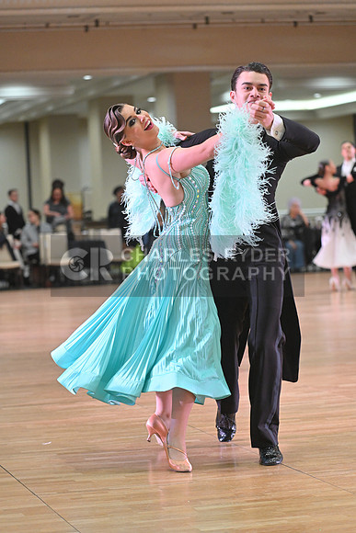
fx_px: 1779
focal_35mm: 120
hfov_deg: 11.4
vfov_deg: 17.1
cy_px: 266
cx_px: 178
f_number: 4
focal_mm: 120
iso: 3200
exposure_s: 1/320
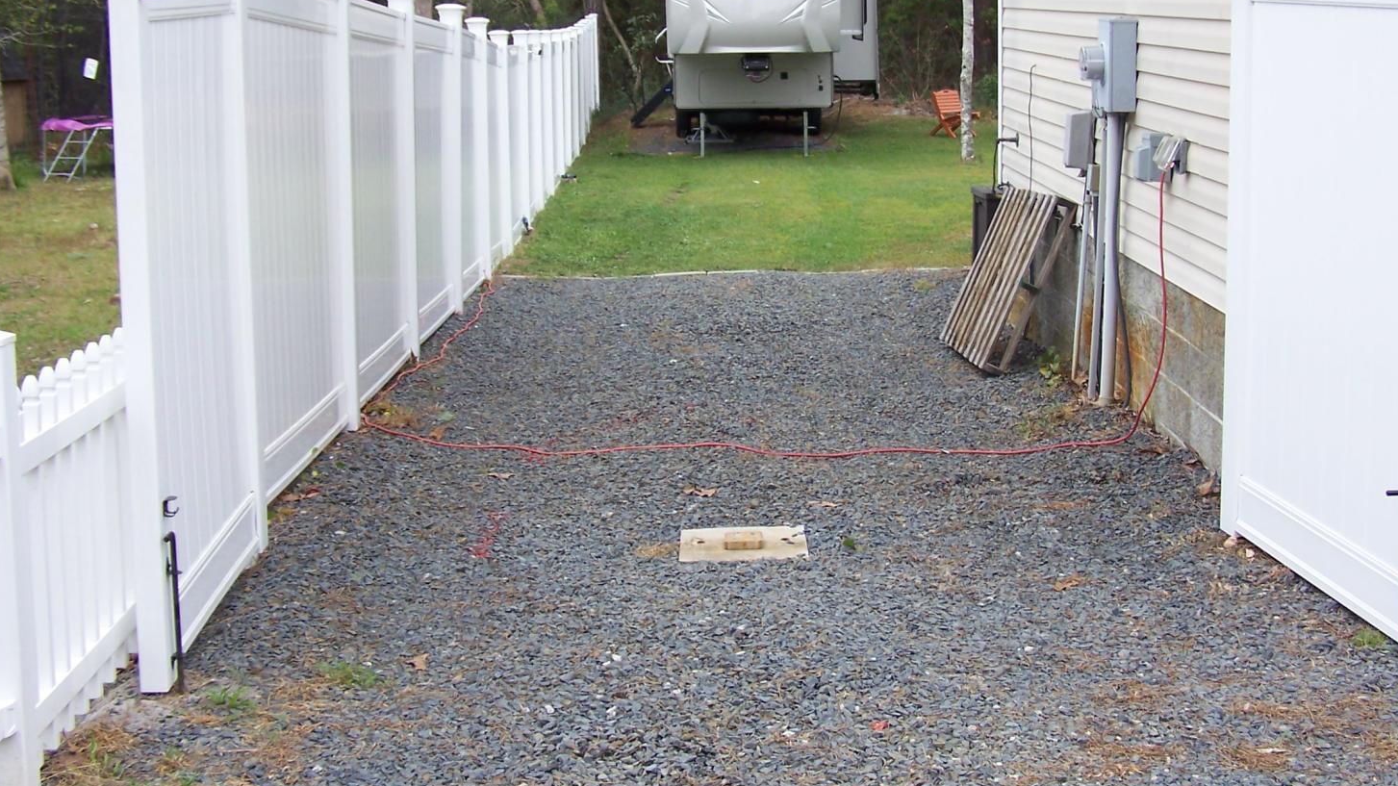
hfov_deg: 36.6
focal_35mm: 57
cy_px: 292
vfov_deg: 21.0
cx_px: 697
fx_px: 2113
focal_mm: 6.3
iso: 64
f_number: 2.8
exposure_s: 1/320
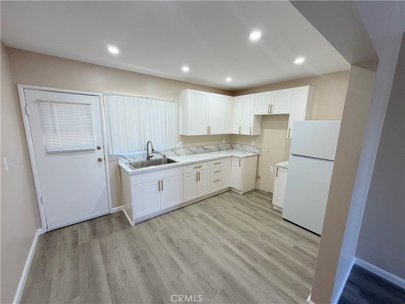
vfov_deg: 85.7
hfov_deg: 102.1
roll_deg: -1.2
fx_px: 164
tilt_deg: -11.0
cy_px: 152
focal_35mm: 14
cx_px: 202
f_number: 2.2
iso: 125
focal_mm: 2.22
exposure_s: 1/120
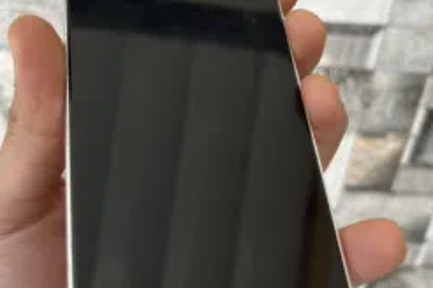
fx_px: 529
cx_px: 204
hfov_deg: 44.5
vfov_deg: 30.1
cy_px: 76
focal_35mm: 44
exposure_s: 1/130
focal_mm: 5.7
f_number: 1.5
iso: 32
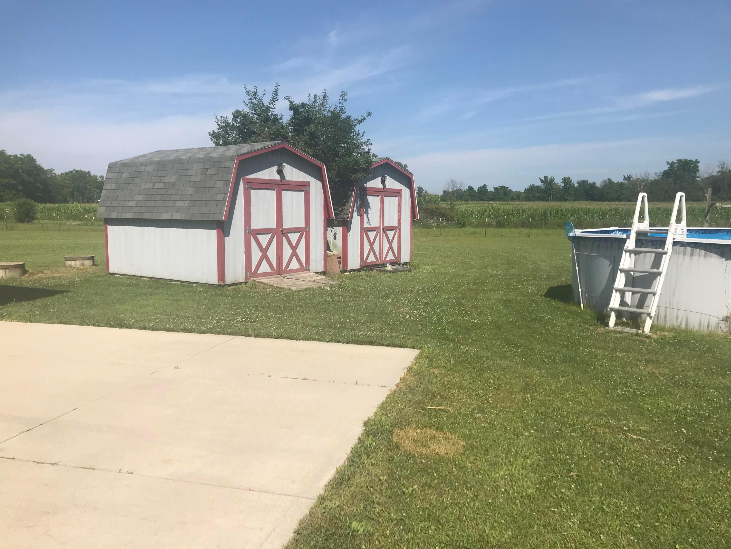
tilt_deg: -4.6
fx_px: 591
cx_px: 366
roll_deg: -1.3
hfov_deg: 63.4
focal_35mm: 28
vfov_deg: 49.7
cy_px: 274
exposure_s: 1/3690
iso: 20
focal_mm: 3.99
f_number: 1.8
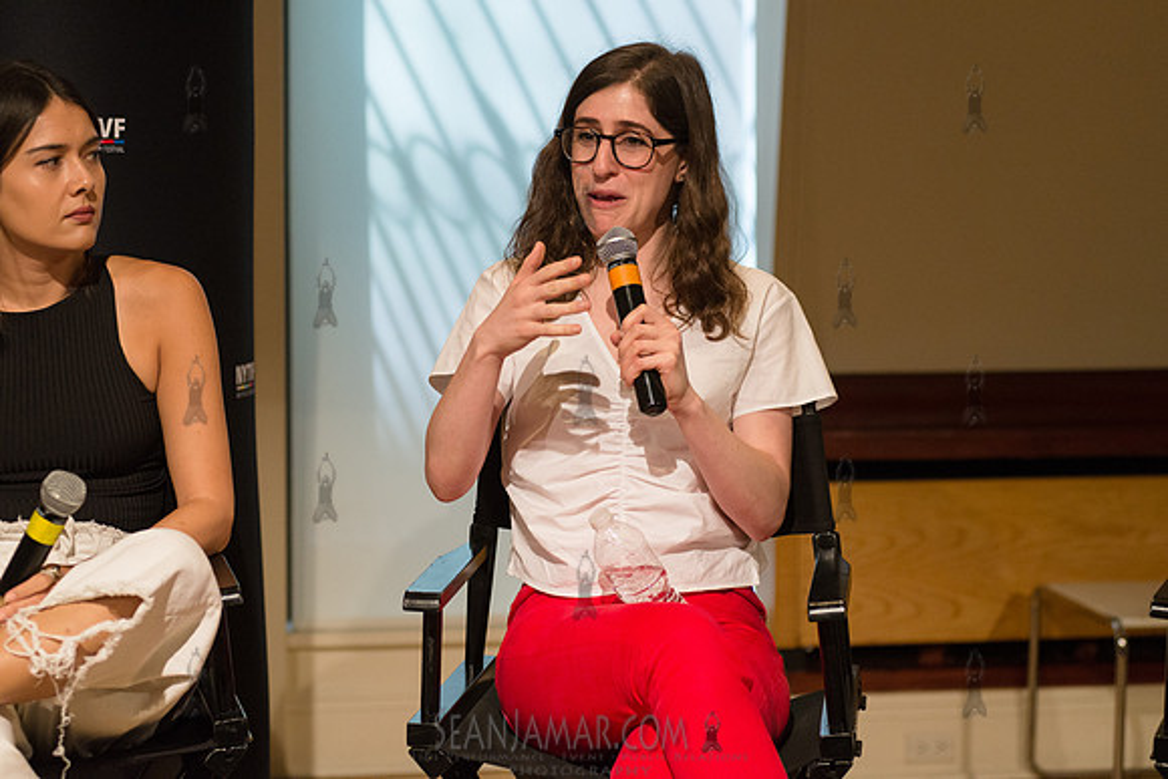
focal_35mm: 80
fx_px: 2596
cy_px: 390
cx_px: 584
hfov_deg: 25.4
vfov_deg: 17.1
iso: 2500
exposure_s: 1/640
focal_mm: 80
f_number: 4
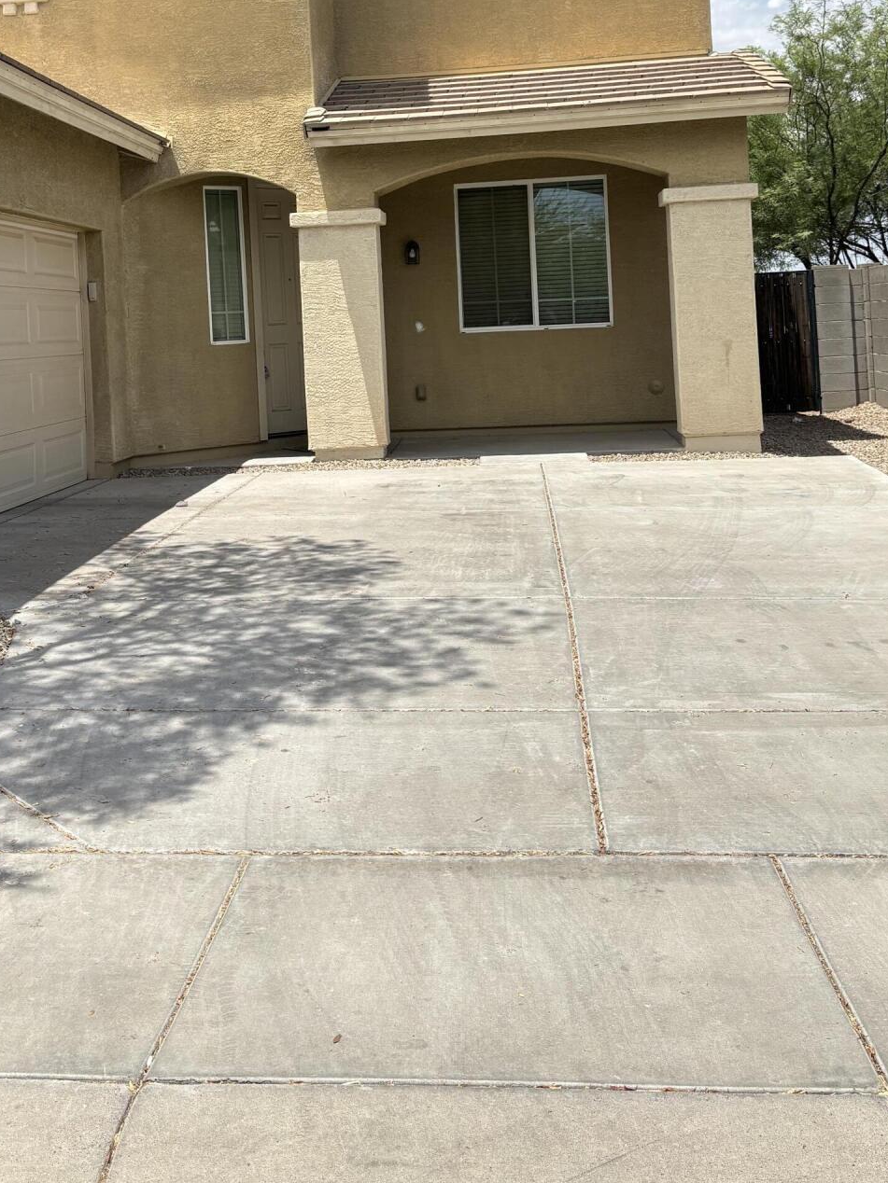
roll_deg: +3.1
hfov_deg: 35.0
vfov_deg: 44.3
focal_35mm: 41
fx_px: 1402
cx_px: 361
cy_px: 302
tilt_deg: +2.3
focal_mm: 5.96
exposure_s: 1/3448
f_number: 1.6
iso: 64
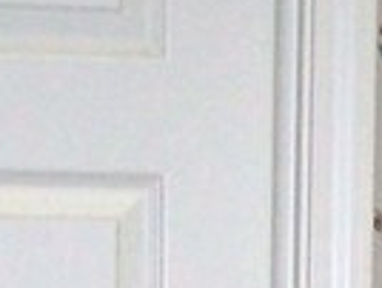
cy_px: 713
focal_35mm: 259
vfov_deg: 5.5
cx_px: 593
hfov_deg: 7.5
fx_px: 2863
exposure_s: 1/60
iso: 160
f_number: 2.7
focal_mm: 6.1
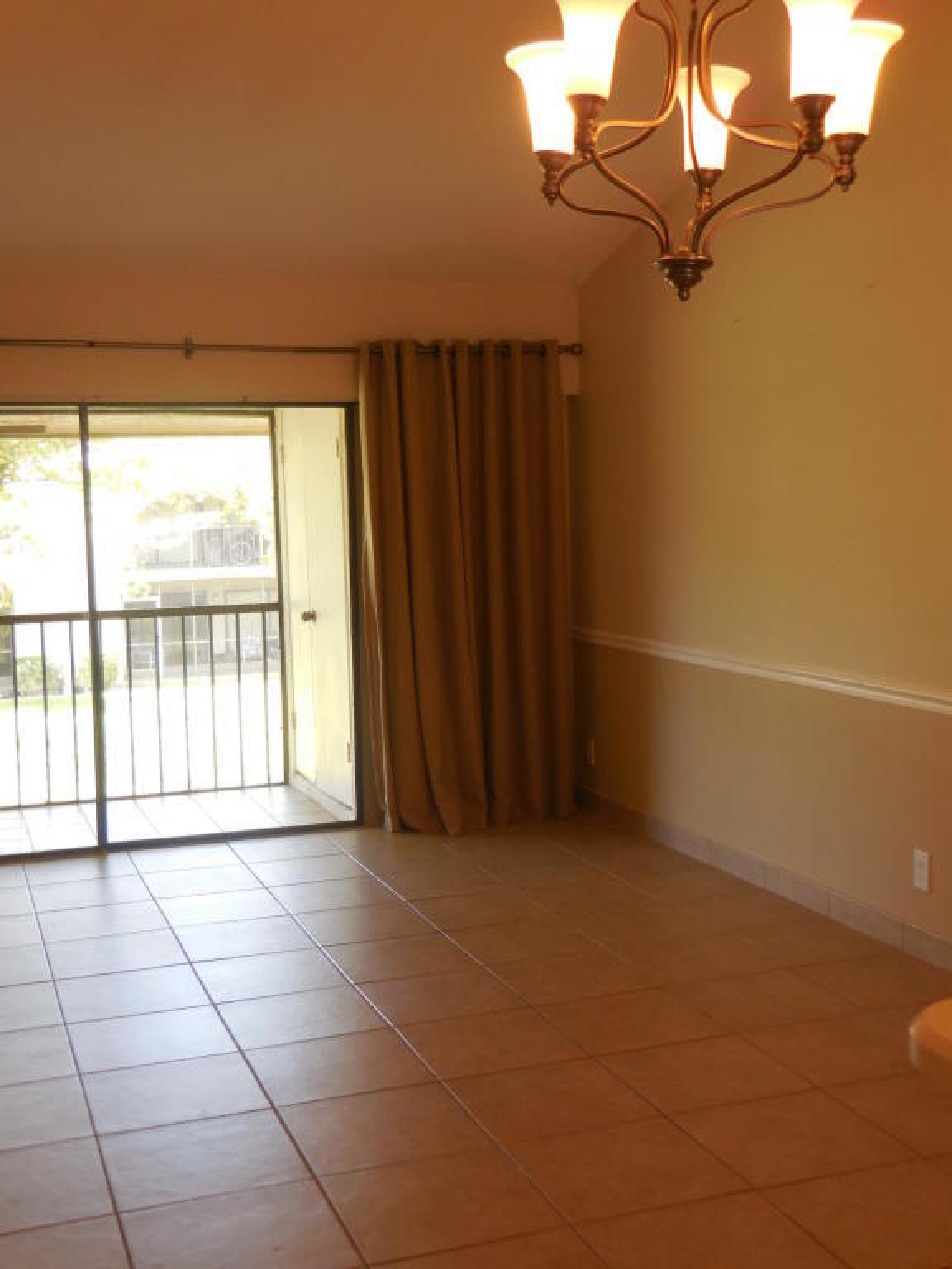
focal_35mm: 39
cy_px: 634
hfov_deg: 36.8
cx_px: 476
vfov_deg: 47.9
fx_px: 1430
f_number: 3.9
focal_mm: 7
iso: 250
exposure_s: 1/30
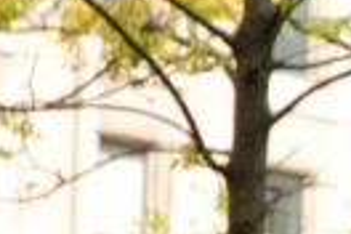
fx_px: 3890
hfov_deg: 5.1
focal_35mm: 399
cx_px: 641
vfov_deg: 3.4
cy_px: 193
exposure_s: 1/80
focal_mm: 70
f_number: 4.5
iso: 100
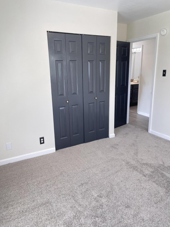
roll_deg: +1.0
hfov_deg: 54.9
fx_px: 164
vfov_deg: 69.4
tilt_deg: -14.5
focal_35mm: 25
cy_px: 114
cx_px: 85
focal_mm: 5.1
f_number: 1.6
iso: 64
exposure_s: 1/60
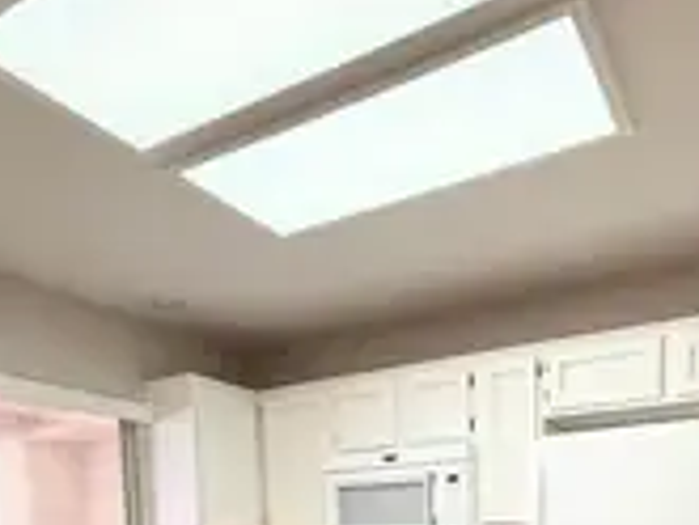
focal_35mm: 34
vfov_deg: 34.3
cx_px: 407
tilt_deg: -6.5
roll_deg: +1.7
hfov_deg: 53.7
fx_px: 687
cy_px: 618
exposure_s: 1/60
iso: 250
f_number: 2.2
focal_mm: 2.22
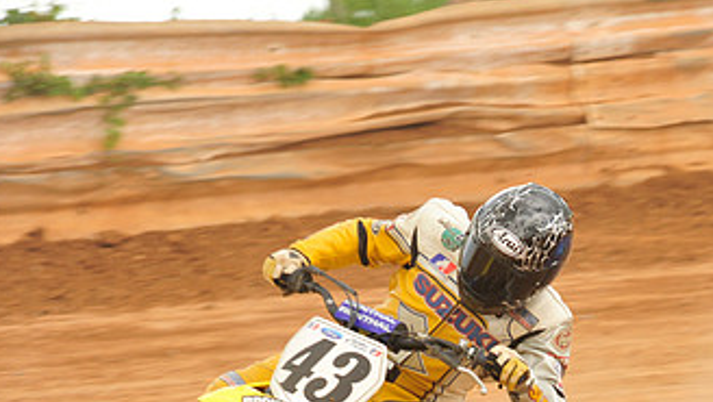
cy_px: 413
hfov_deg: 5.8
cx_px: 550
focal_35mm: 370
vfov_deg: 3.3
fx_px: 7000
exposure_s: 1/400
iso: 800
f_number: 8
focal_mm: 200
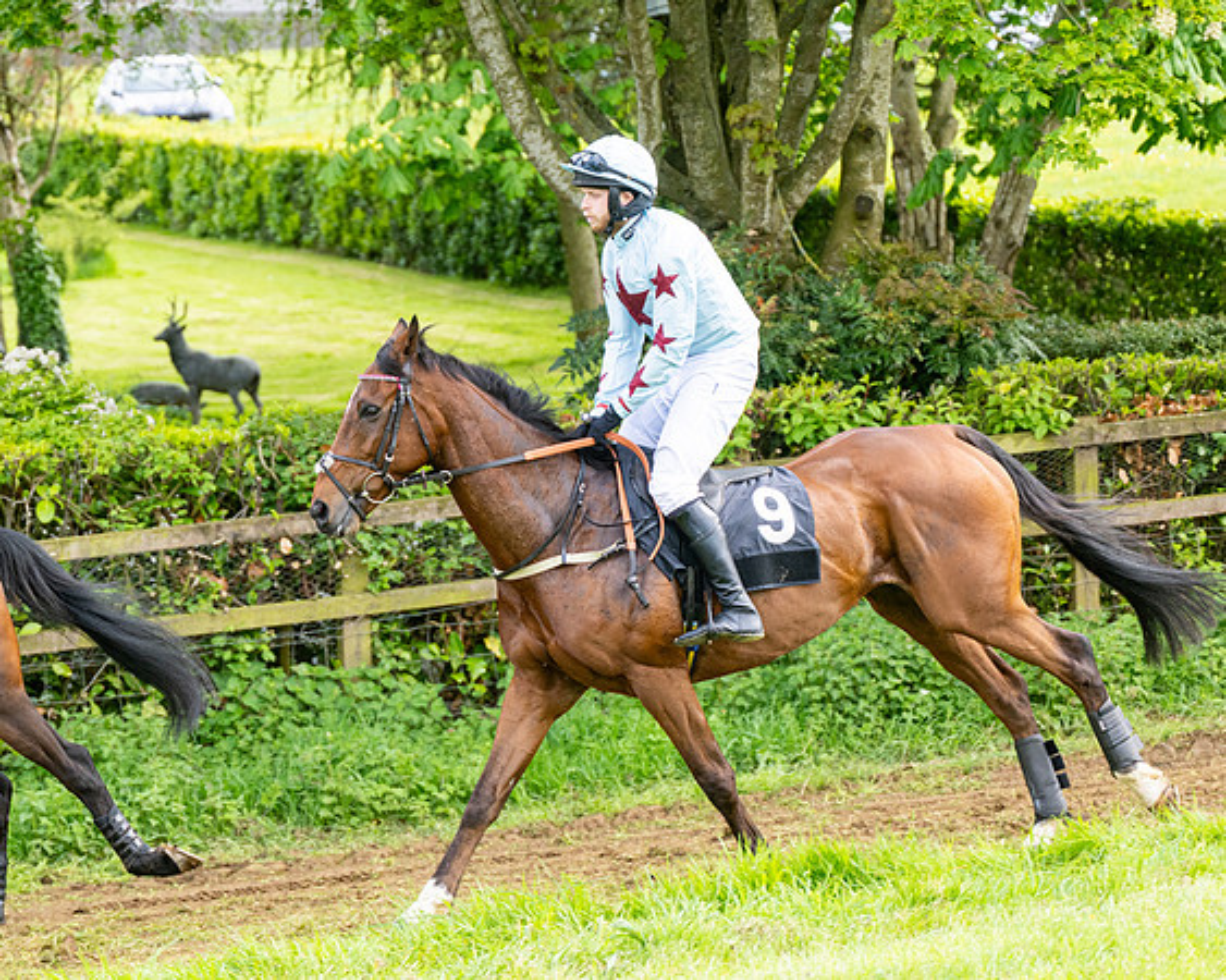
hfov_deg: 13.2
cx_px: 723
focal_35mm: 146
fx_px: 5300
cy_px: 496
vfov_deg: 10.6
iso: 400
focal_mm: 98
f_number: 4
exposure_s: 1/1000
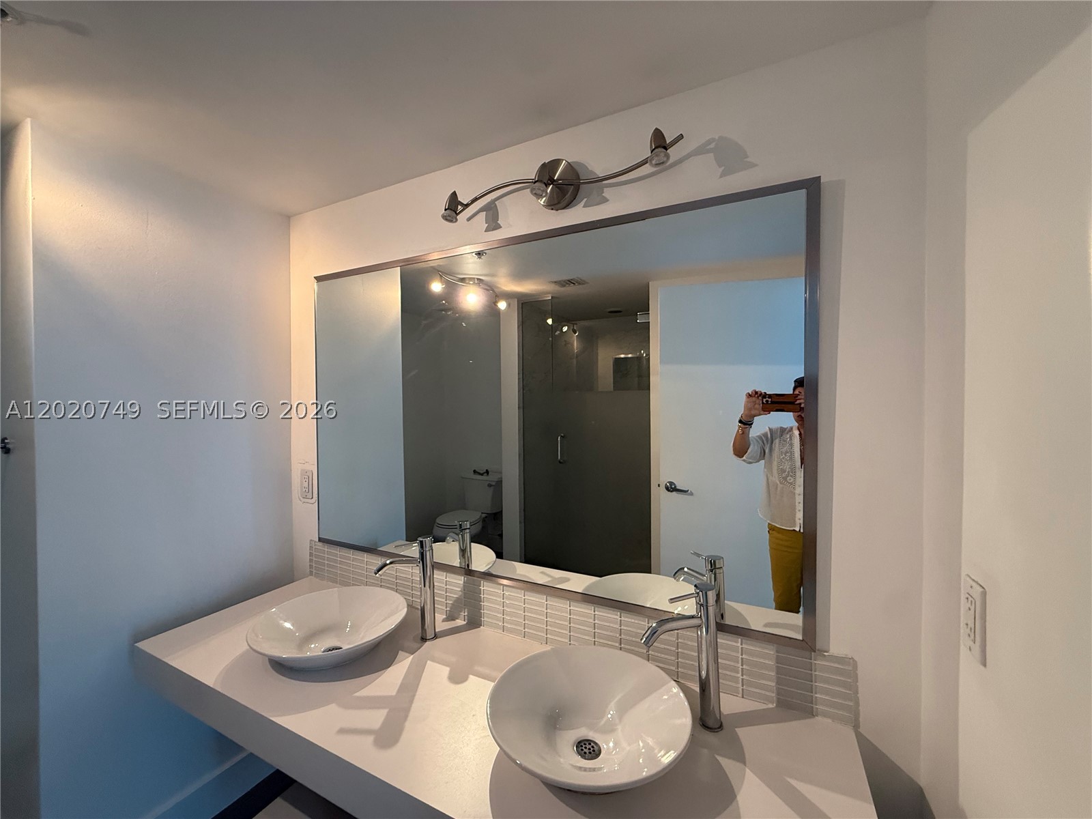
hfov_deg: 102.1
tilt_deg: -0.3
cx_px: 546
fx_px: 442
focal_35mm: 14
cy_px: 410
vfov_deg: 85.7
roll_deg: +0.1
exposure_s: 1/120
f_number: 2.2
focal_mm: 2.22
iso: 320
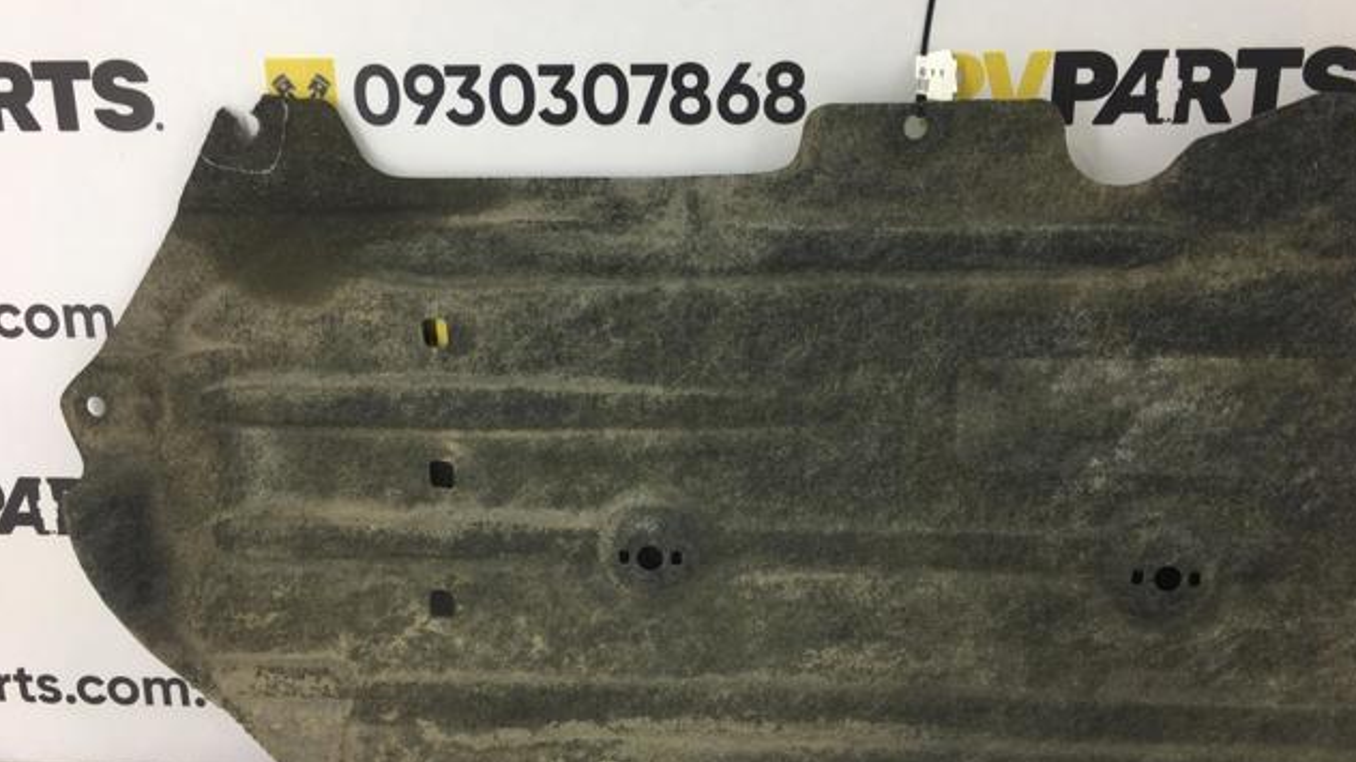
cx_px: 682
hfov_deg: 61.0
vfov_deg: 36.6
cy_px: 393
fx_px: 1150
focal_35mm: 32
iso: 32
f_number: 2.2
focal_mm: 4.15
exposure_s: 1/50
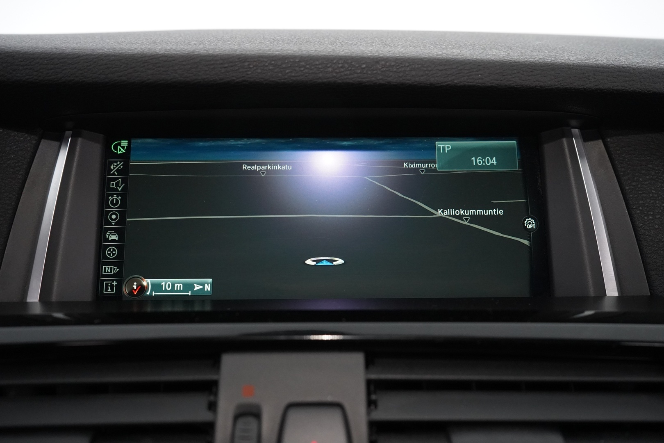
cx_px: 332
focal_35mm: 33
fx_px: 609
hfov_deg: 57.2
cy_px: 222
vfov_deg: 40.0
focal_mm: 33
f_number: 5.6
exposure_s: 1/40
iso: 8000
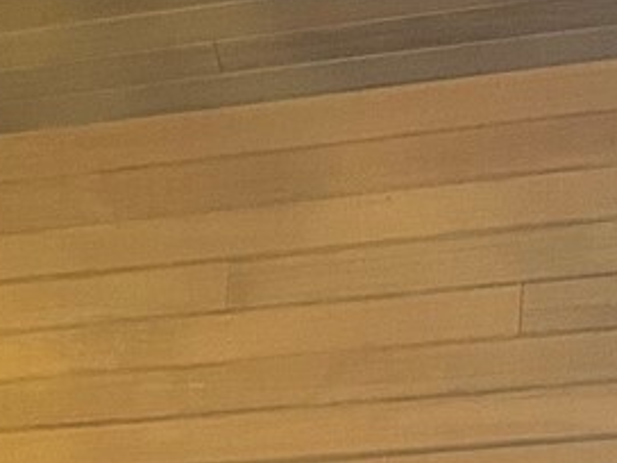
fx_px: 2727
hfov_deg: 12.2
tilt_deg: -6.2
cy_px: 1355
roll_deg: -0.5
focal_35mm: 153
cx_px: -361
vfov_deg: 8.3
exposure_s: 1/40
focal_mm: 5.1
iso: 400
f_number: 1.6
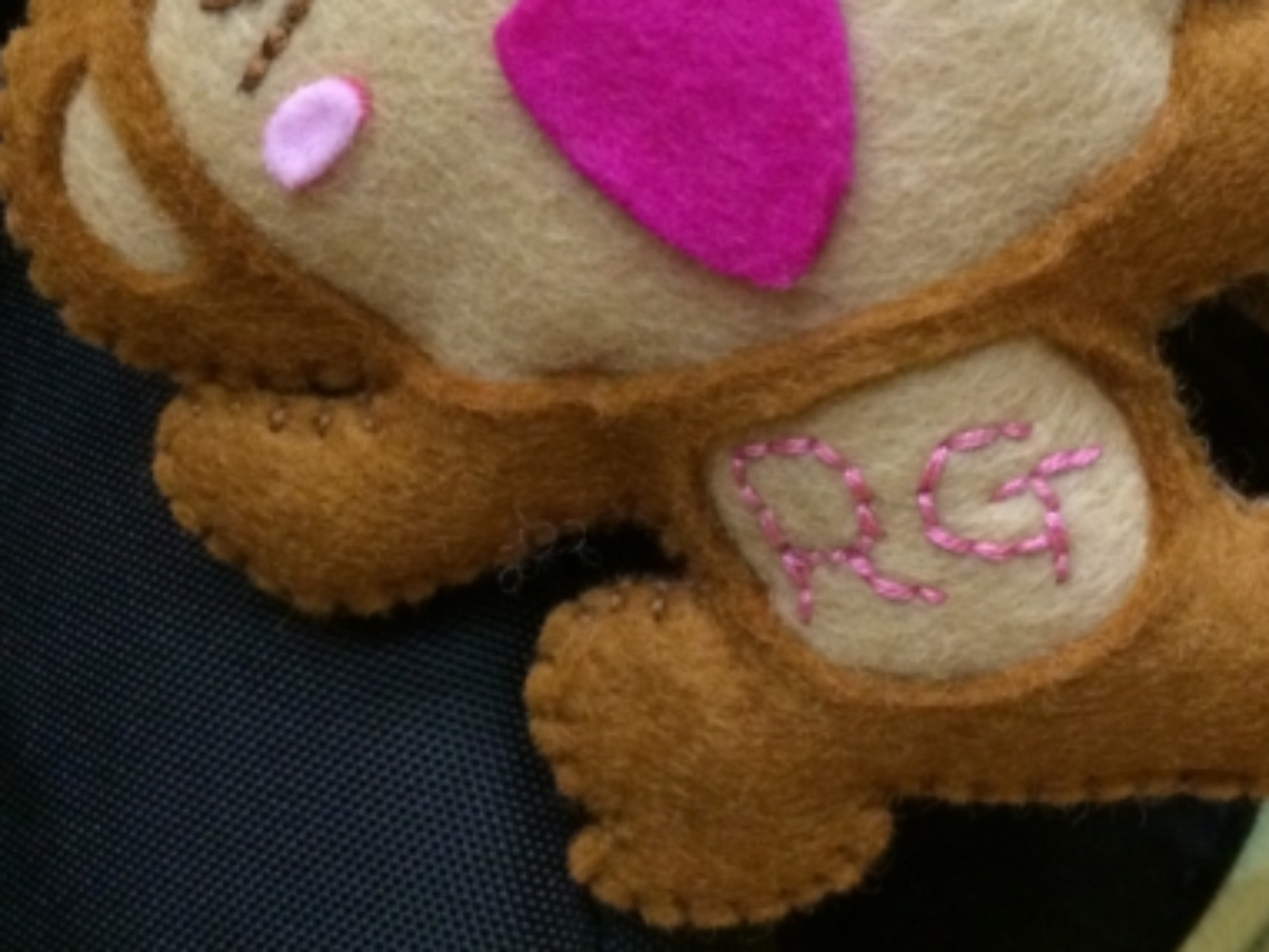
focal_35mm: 63
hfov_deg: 30.6
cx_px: 769
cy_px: 156
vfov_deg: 22.9
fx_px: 2310
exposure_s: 1/25
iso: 320
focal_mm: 4.12
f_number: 2.2
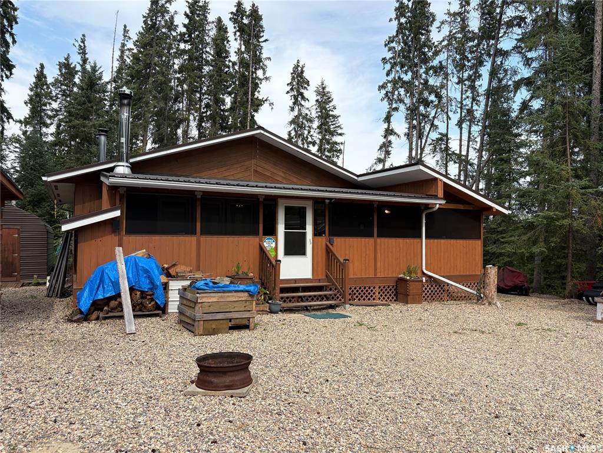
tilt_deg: +2.0
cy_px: 226
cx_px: 302
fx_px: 453
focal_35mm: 26
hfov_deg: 67.3
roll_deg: -0.6
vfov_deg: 53.1
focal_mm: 5.96
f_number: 1.6
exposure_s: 1/1626
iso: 50
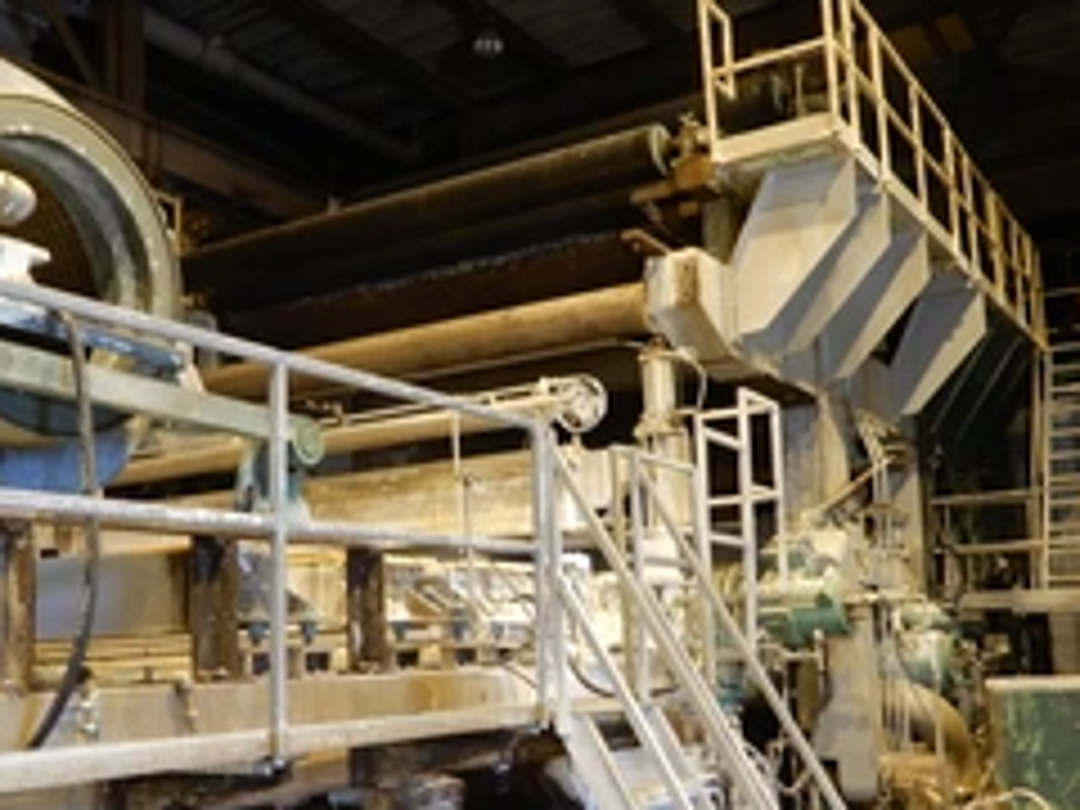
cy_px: 482
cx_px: 490
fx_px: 1248
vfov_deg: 35.8
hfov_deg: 46.7
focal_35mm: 40
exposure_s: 1/8
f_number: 3.4
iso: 400
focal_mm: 4.3
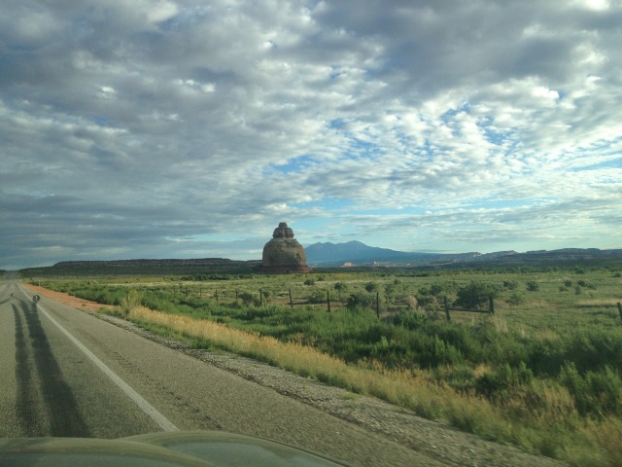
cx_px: 311
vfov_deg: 40.7
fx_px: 629
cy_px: 234
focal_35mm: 35
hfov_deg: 52.6
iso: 50
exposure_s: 1/968
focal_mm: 4.28
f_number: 2.4
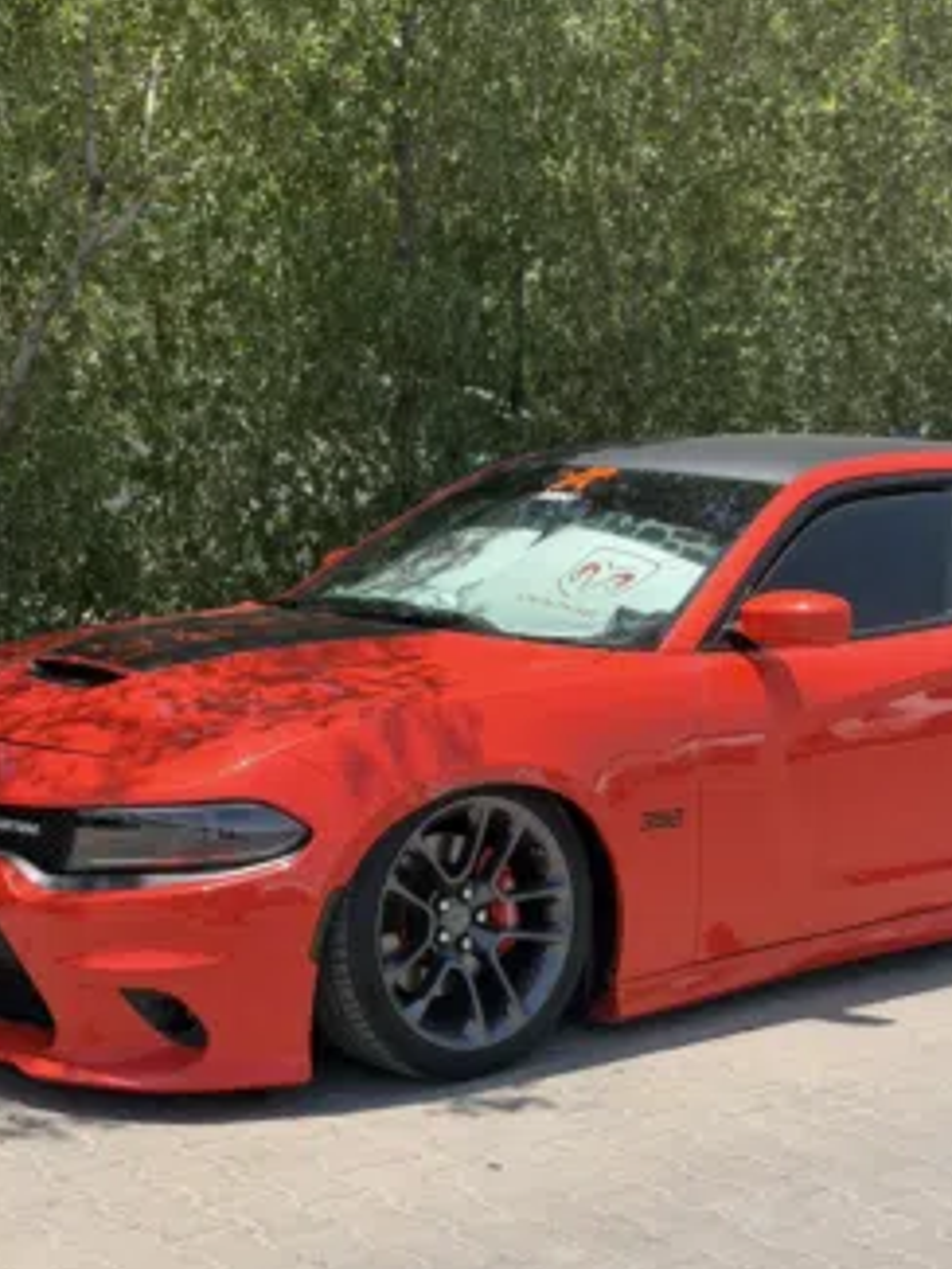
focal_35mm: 59
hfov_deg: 24.8
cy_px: 703
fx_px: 2162
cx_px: 476
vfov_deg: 32.7
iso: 80
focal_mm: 6.76
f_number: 1.78
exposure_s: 1/3378
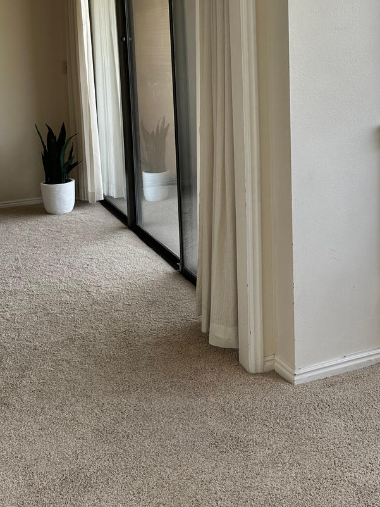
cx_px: 281
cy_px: 127
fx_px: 673
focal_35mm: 46
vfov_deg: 40.1
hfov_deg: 31.0
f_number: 1.78
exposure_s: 1/285
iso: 80
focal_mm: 6.86
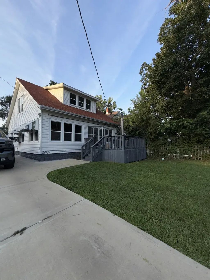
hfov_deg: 85.7
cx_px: 105
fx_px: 113
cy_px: 140
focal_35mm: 14
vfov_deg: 102.1
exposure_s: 1/400
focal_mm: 2.22
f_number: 2.2
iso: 16
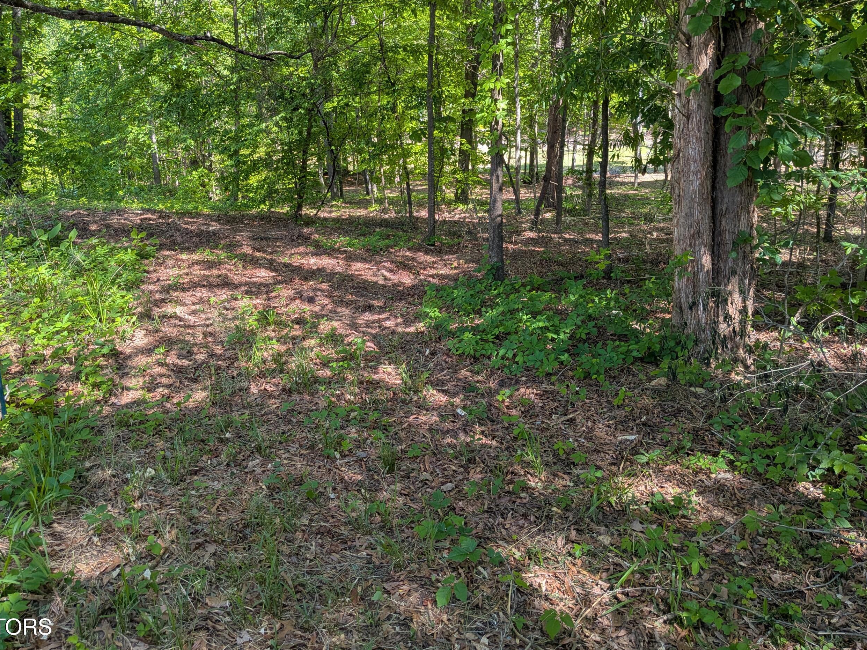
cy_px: 270
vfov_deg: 48.0
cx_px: 410
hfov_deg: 61.6
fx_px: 726
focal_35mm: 29
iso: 26
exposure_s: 1/150
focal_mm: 4.53
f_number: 1.7
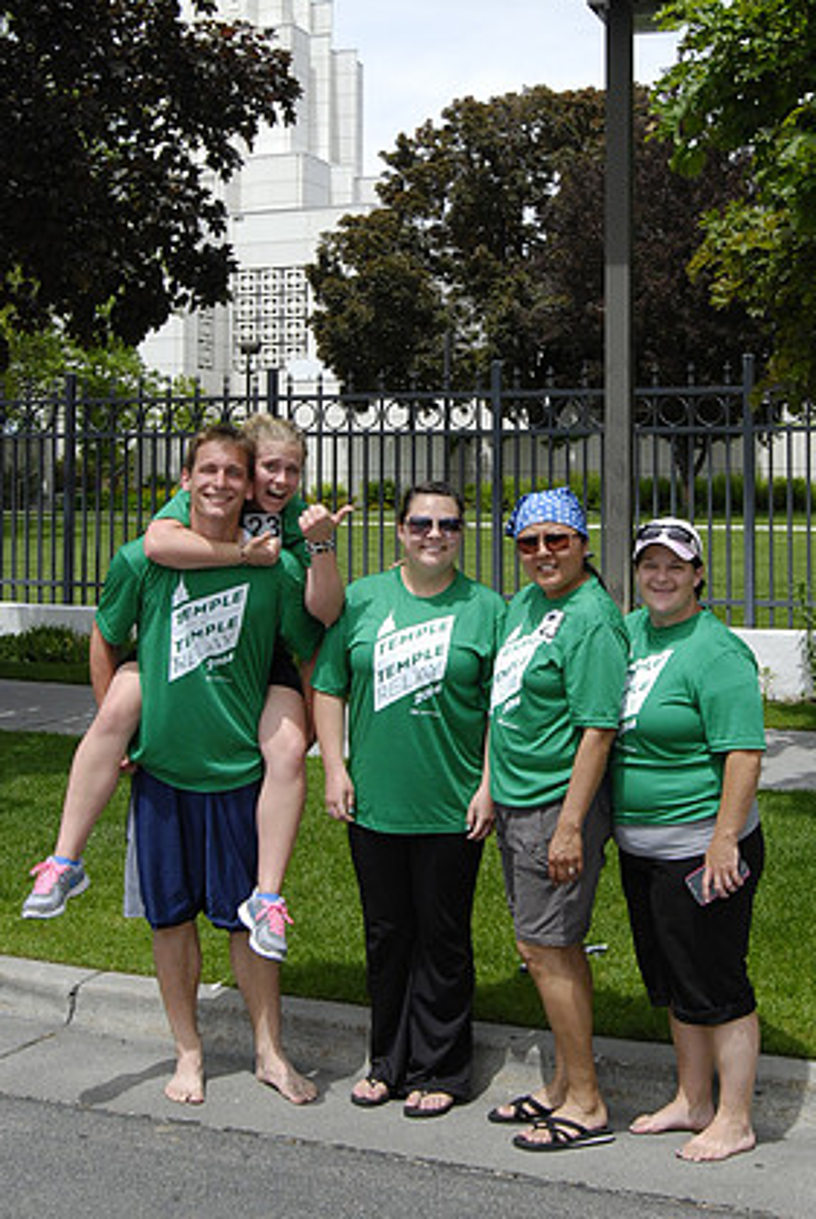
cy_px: 435
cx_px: 488
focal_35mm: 48
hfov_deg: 28.3
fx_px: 1617
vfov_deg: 40.9
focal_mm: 23
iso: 400
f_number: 10
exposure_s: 1/640
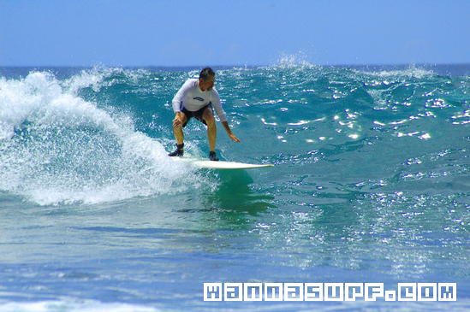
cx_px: 235
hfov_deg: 4.6
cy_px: 156
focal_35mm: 450
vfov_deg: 3.0
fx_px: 5870
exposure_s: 1/2500
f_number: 9
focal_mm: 300
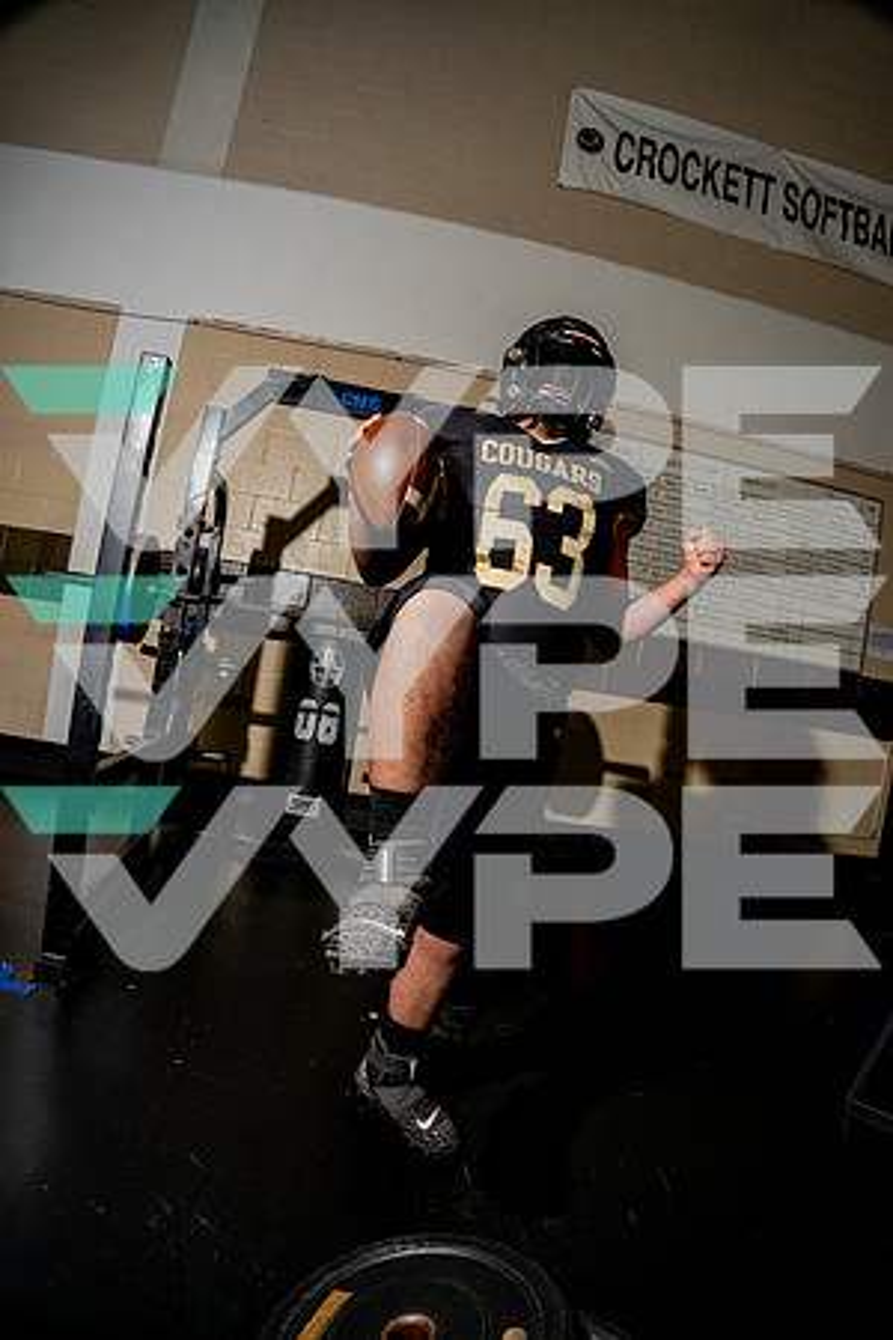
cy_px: 670
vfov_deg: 84.0
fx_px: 744
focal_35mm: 20
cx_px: 446
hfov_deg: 61.9
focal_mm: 20
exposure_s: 1/250
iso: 250
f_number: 8
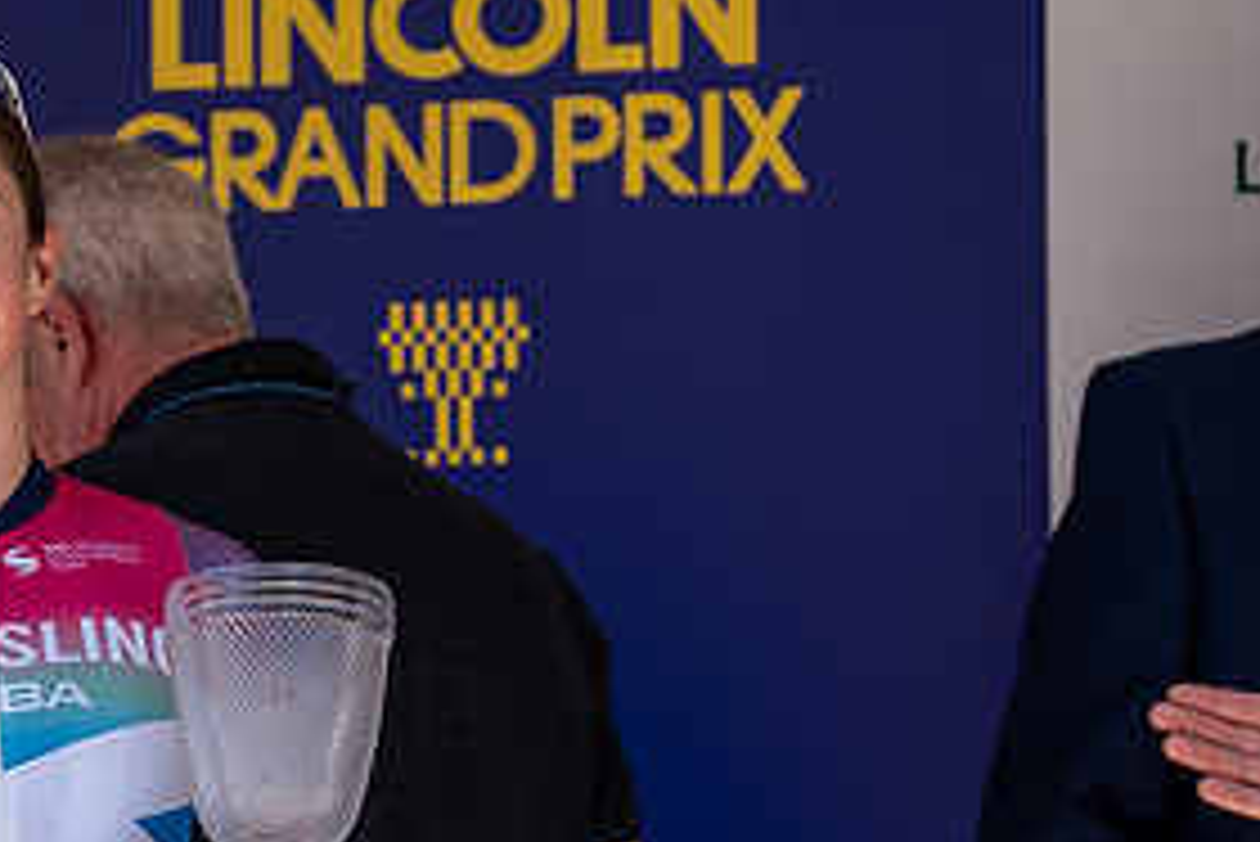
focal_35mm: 313
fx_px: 10960
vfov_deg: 4.4
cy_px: 718
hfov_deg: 6.6
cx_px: -18
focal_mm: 151
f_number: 4
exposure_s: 1/1000
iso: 640
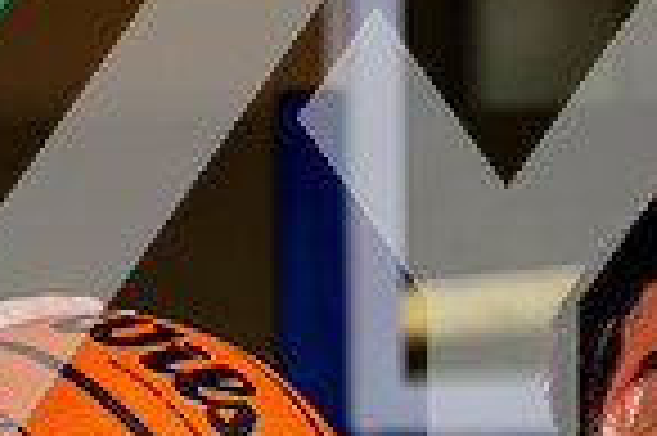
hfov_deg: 7.4
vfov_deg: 4.9
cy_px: 771
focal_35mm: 279
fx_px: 5086
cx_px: 706
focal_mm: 70
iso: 100
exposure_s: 1/125
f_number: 5.6
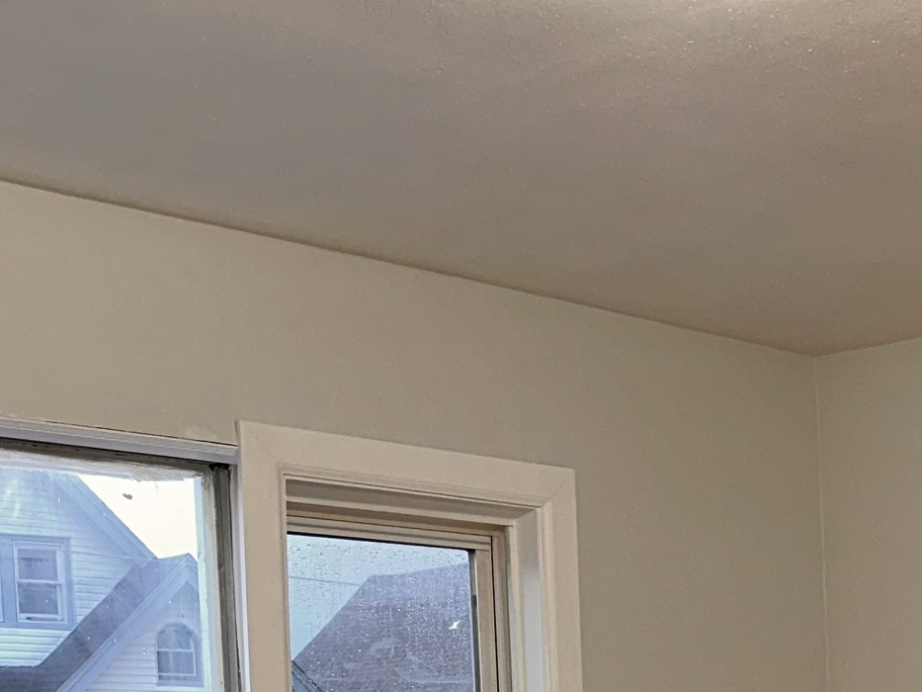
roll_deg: +1.2
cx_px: 1027
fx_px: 2104
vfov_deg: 17.4
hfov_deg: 23.2
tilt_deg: -3.5
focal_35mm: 79
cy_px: 928
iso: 80
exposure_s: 1/22
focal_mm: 6.86
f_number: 1.78
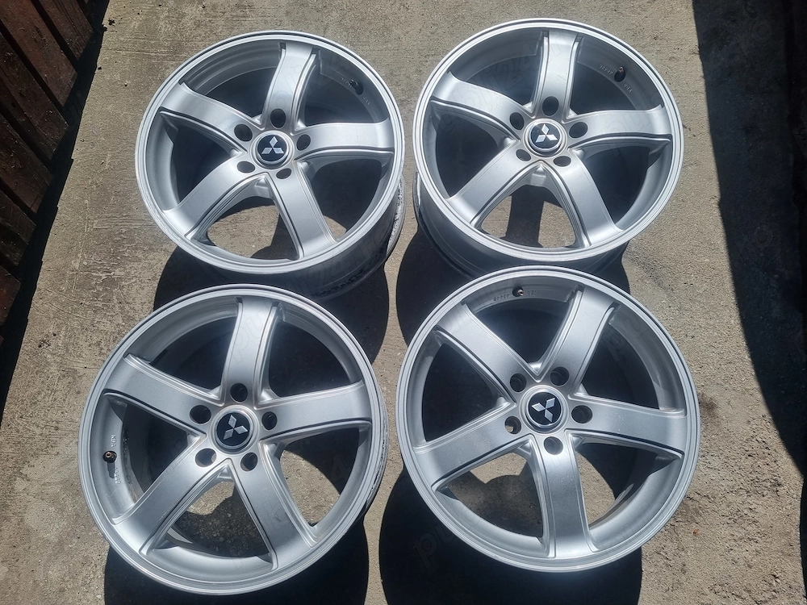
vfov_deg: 53.1
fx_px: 606
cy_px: 302
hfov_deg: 67.3
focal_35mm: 26
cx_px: 404
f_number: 1.8
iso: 50
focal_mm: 5.4
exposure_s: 1/7088
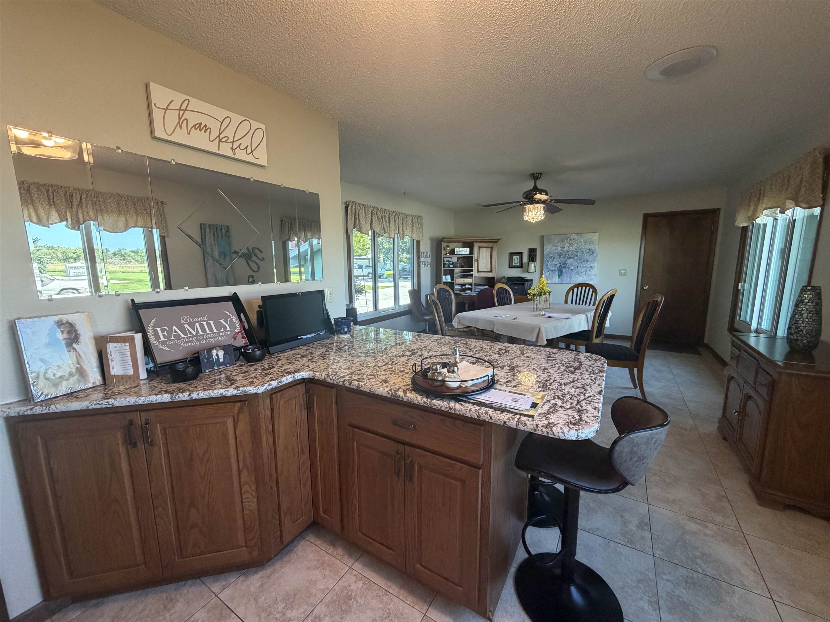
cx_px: 415
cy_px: 311
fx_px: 336
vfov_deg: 85.7
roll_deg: +0.7
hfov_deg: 102.1
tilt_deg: -8.8
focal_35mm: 14
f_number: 2.2
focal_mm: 2.22
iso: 320
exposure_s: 1/120
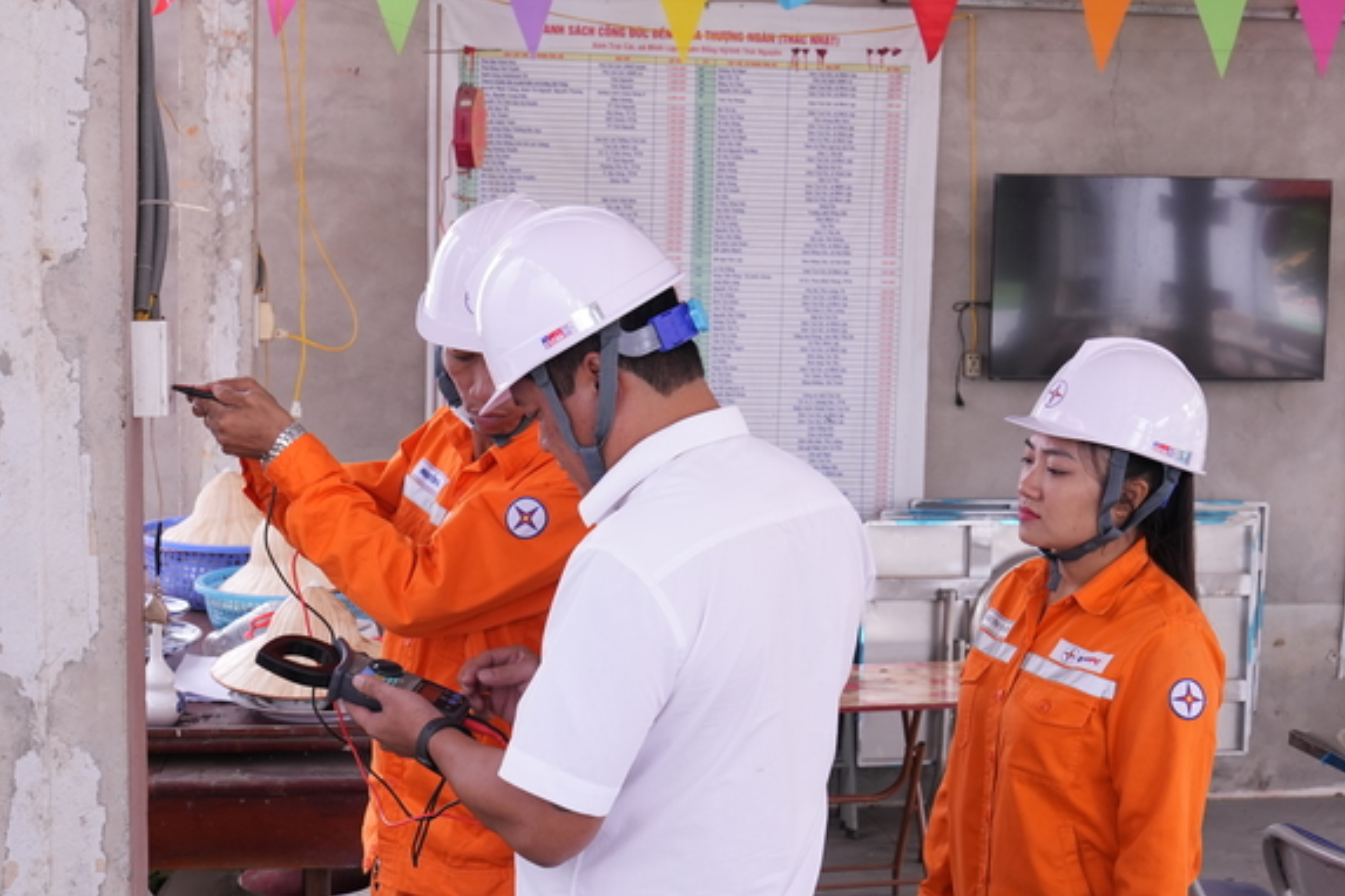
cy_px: 490
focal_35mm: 54
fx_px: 2017
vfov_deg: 25.0
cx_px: 676
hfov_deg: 36.9
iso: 800
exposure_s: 1/160
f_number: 6.3
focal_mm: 29
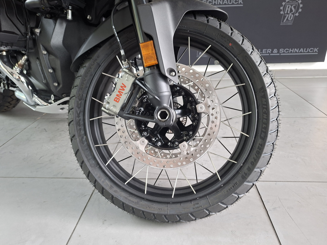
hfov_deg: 73.9
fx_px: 217
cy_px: 122
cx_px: 164
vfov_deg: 58.9
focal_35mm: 23
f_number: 1.8
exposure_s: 1/33
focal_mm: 5.54
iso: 250
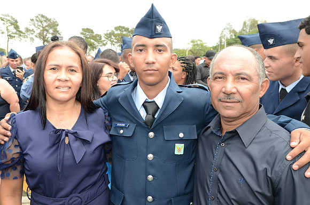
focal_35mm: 33
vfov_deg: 39.8
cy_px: 102
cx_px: 155
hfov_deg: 57.3
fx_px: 284
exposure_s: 1/250
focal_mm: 22
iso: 320
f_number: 6.3
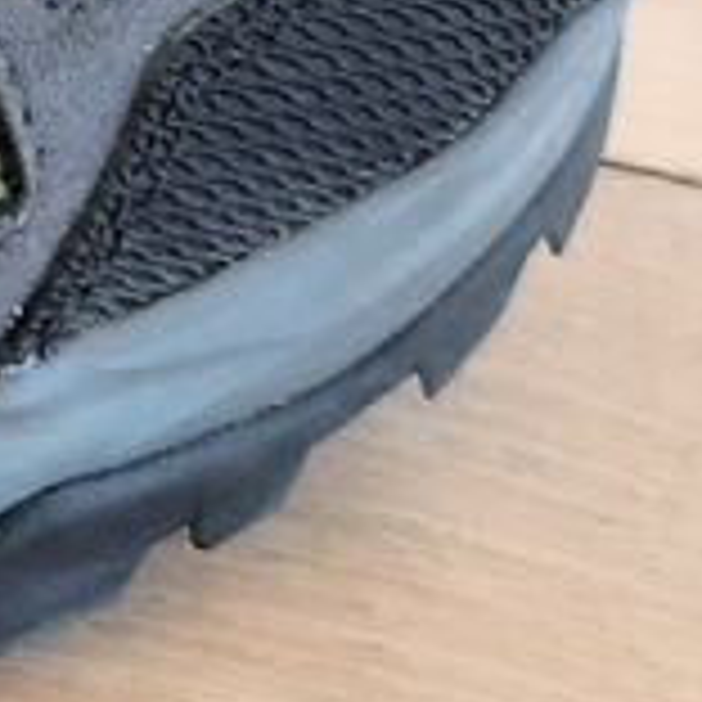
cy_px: -536
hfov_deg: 9.7
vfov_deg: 11.5
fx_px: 3258
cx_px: -1364
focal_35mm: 142
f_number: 2
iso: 50
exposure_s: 1/100
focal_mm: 4.6
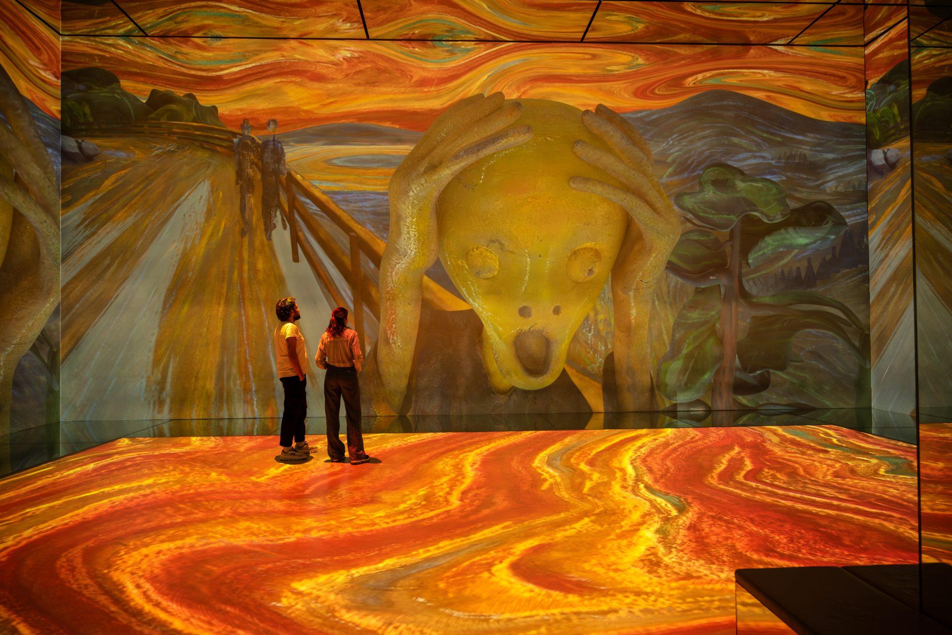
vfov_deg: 53.1
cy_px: 318
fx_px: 635
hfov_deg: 73.7
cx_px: 476
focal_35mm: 24
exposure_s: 1/30
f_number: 2.8
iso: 500
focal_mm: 24
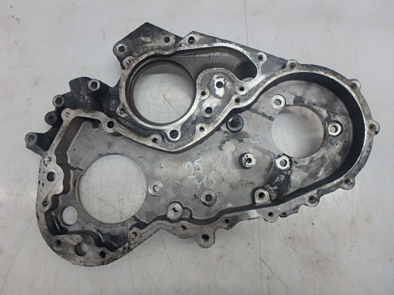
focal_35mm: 21
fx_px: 239
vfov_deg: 63.4
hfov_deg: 79.0
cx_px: 197
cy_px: 148
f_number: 3.5
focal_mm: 3.7
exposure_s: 1/40
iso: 200
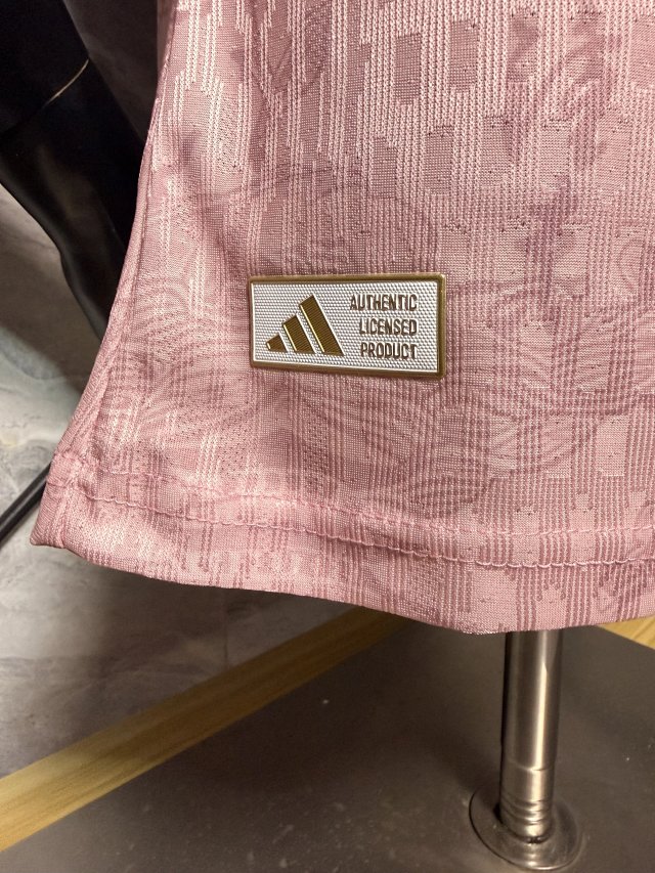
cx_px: 328
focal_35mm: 24
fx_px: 605
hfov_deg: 56.8
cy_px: 436
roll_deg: -0.8
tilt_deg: -8.6
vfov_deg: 71.6
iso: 320
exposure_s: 1/50
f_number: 2.2
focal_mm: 2.22
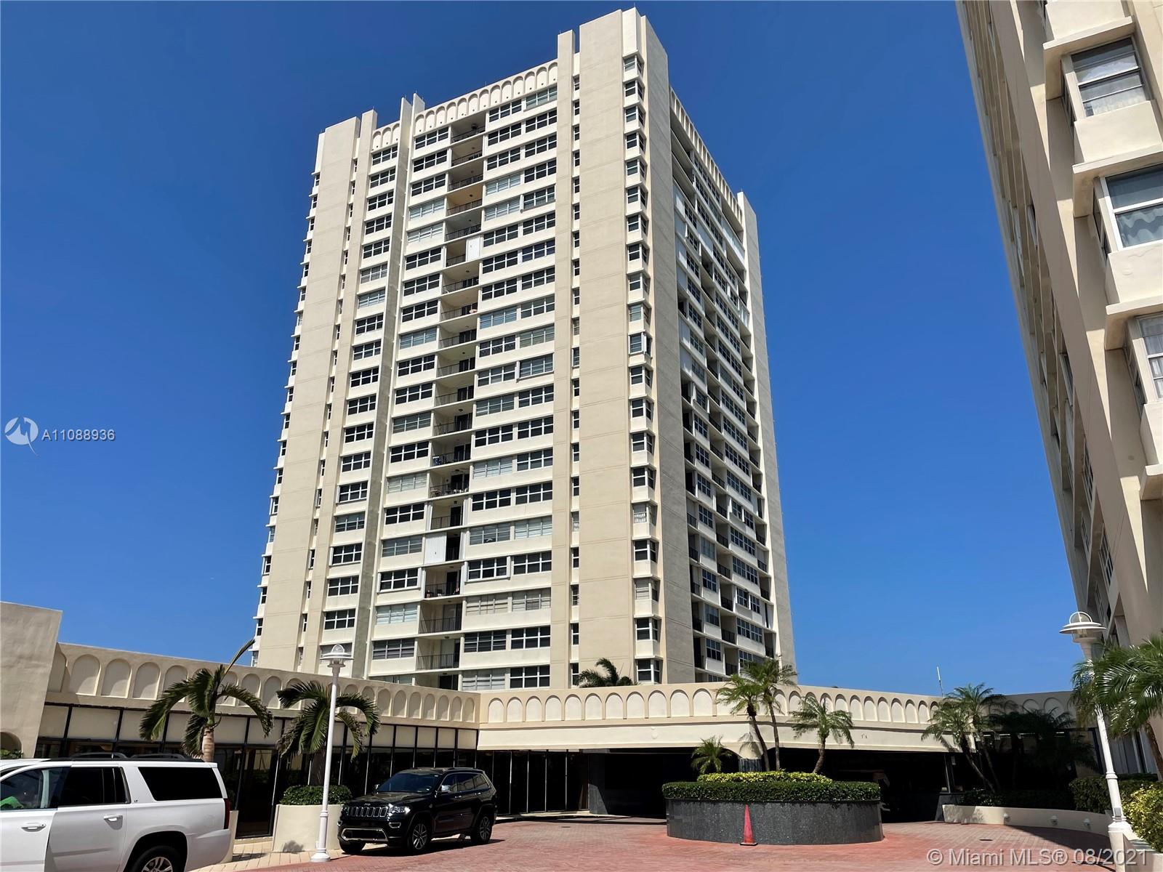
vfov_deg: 53.1
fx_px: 874
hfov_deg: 67.3
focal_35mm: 26
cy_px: 436
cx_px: 582
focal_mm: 4.2
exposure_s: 1/6897
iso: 32
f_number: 1.6
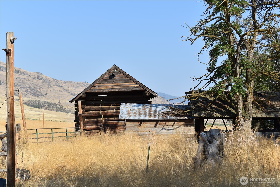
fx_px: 642
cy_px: 94
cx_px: 140
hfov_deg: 24.6
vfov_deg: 16.5
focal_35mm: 82
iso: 100
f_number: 8
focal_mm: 55
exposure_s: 1/250
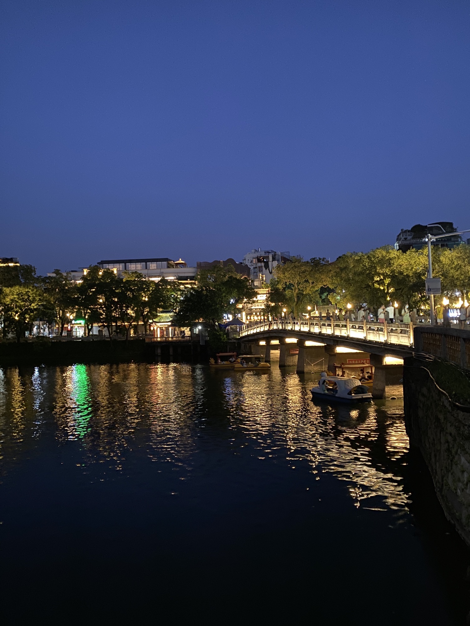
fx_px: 471
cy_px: 313
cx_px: 235
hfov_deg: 53.1
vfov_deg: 67.3
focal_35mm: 26
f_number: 1.8
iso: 500
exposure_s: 1/10
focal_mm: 4.25
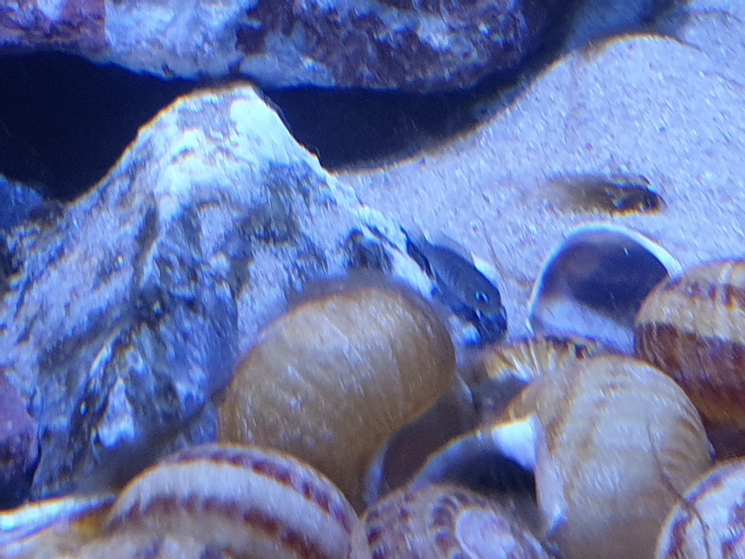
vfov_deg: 53.1
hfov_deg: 67.3
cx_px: 372
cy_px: 280
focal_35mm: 26
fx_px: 560
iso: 200
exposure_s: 1/120
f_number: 2.4
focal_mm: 4.3
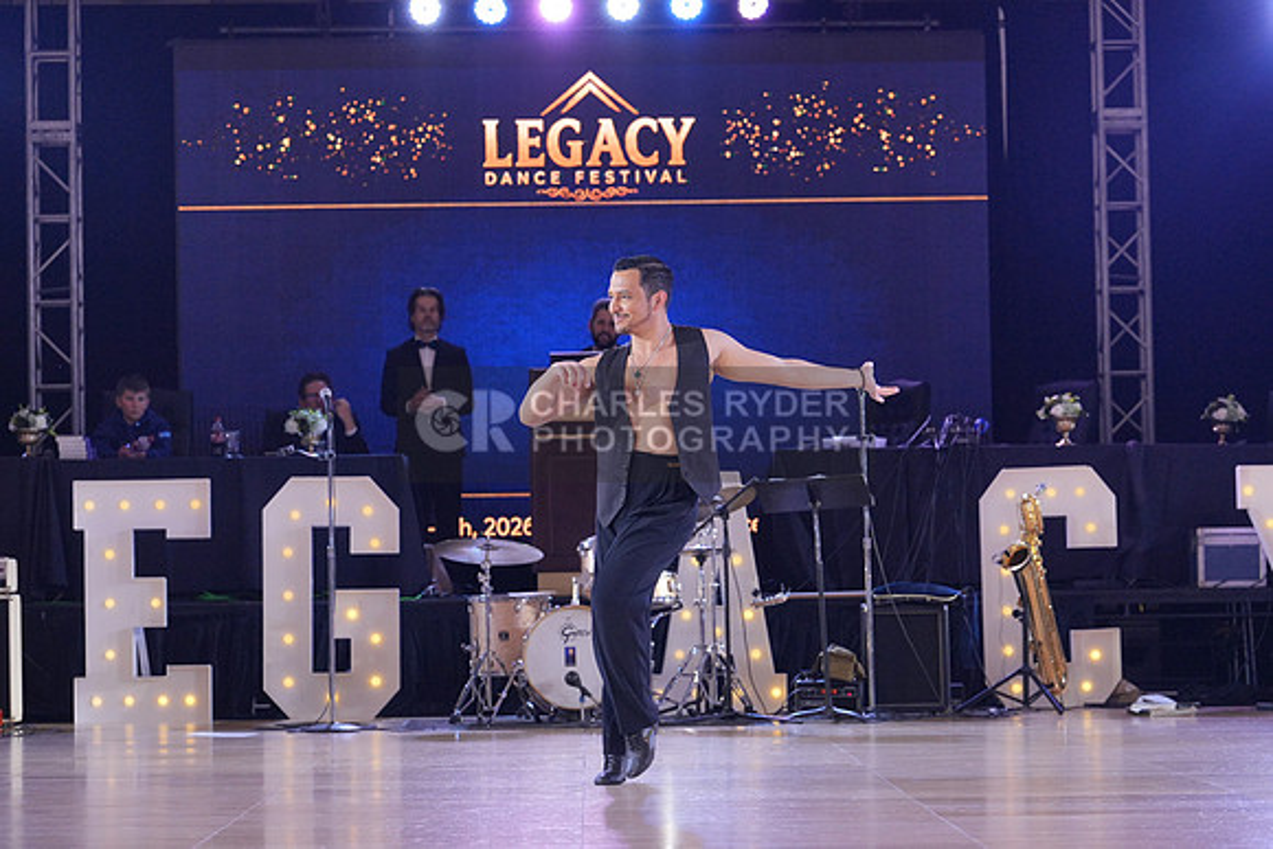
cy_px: 424
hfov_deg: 20.4
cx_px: 636
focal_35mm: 100
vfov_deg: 13.7
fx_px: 3537
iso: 2500
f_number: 4
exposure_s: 1/500
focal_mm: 100
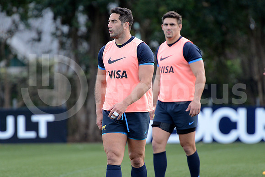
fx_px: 2061
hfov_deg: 7.4
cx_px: 132
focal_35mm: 280
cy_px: 88
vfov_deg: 4.9
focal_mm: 280
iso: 1000
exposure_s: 1/500
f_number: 4
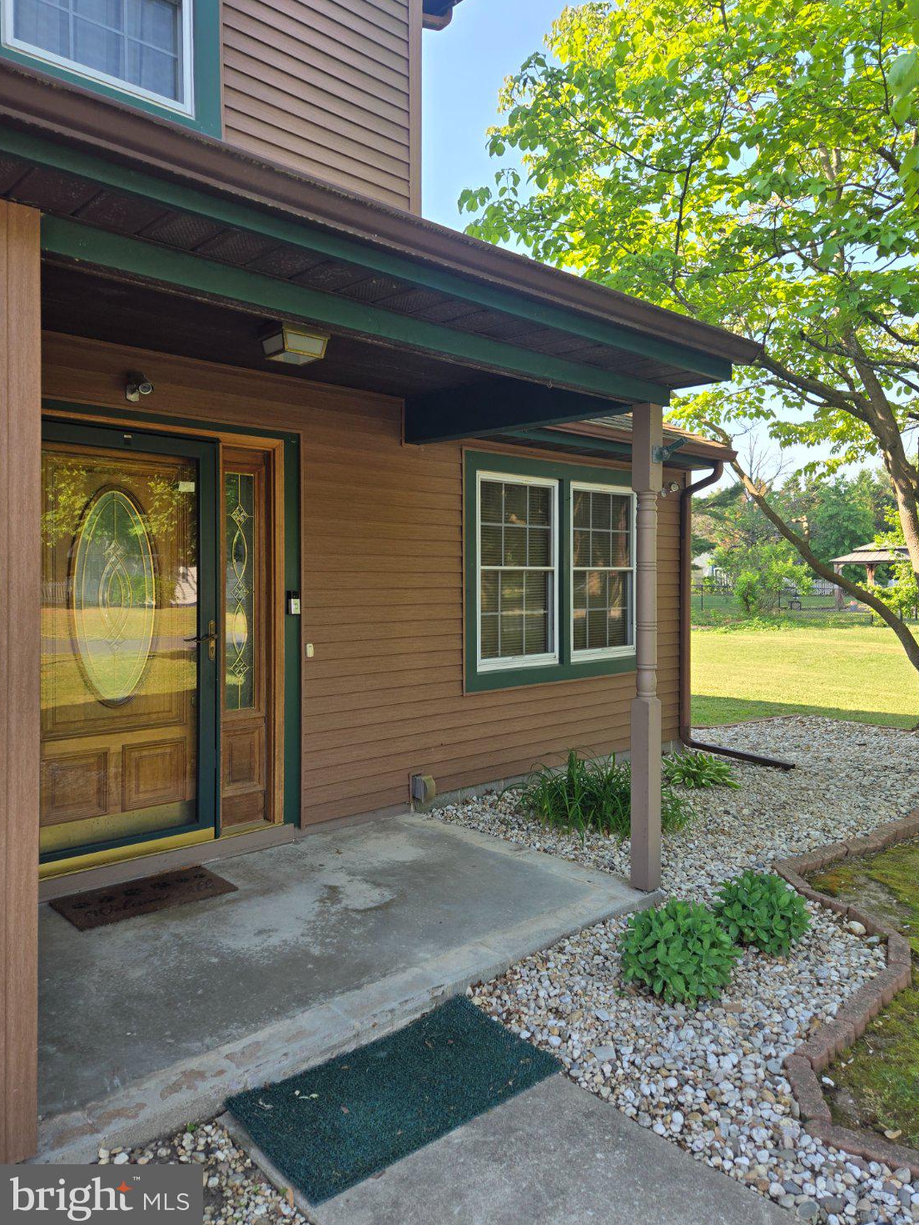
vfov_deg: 71.6
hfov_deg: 56.8
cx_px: 474
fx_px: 850
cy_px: 593
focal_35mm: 24
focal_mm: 5.4
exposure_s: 1/463
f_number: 1.8
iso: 25
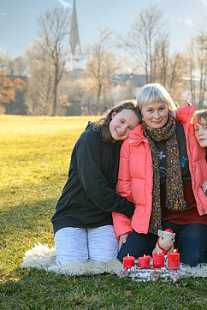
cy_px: 161
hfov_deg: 12.2
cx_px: 167
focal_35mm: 112
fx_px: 964
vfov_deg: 18.2
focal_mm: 70
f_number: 5
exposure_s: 1/125
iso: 100
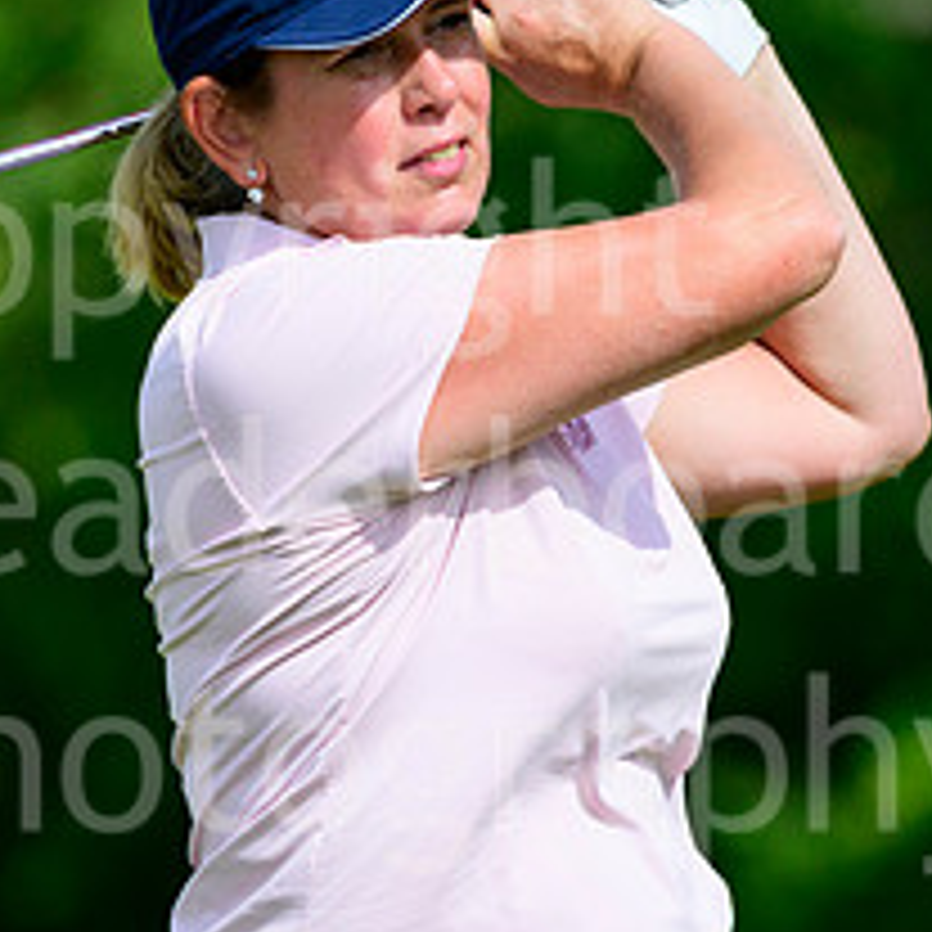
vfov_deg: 1.6
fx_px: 32685
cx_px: 413
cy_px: 456
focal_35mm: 1073
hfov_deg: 1.6
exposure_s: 1/2000
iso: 400
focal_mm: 400
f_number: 5.6
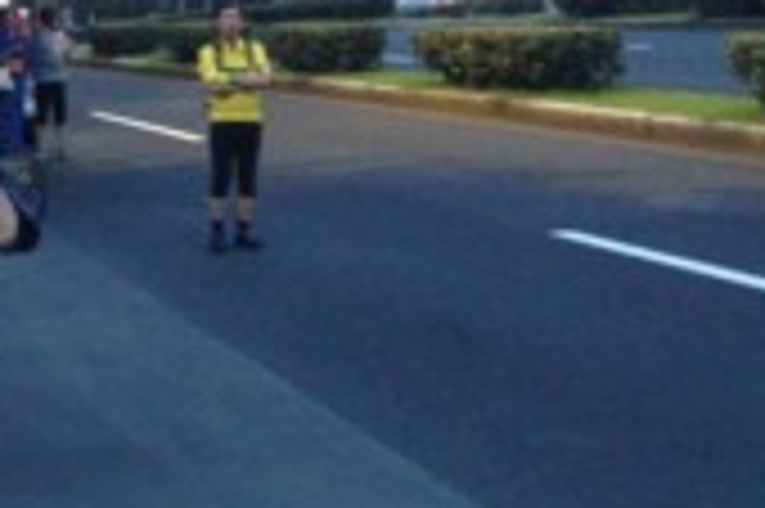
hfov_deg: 21.2
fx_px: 1932
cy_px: -144
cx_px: -99
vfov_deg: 14.4
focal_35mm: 91
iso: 200
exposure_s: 1/20
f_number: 2.4
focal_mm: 4.13
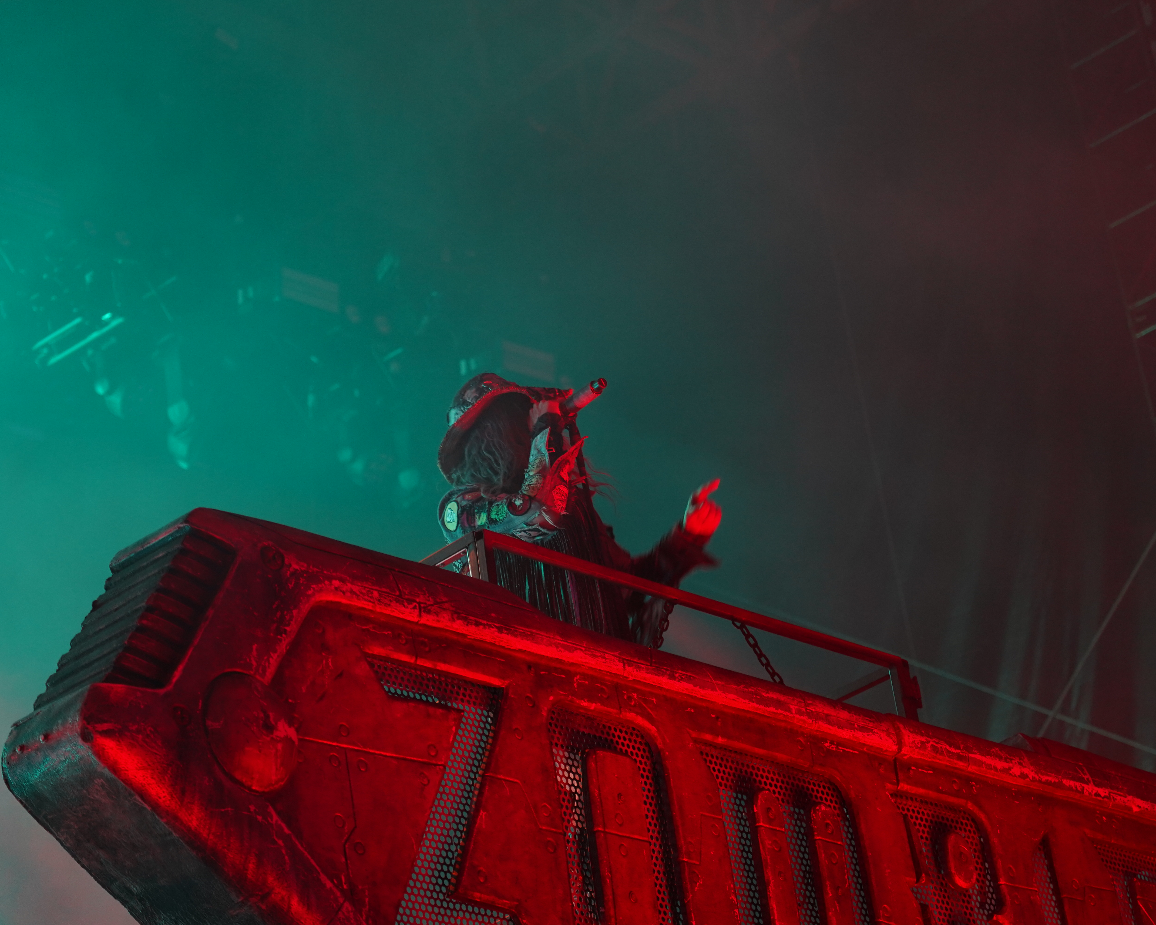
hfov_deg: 16.2
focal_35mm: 119
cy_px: 462
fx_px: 4072
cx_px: 640
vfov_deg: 13.0
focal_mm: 105
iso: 1250
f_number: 4
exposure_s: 1/125
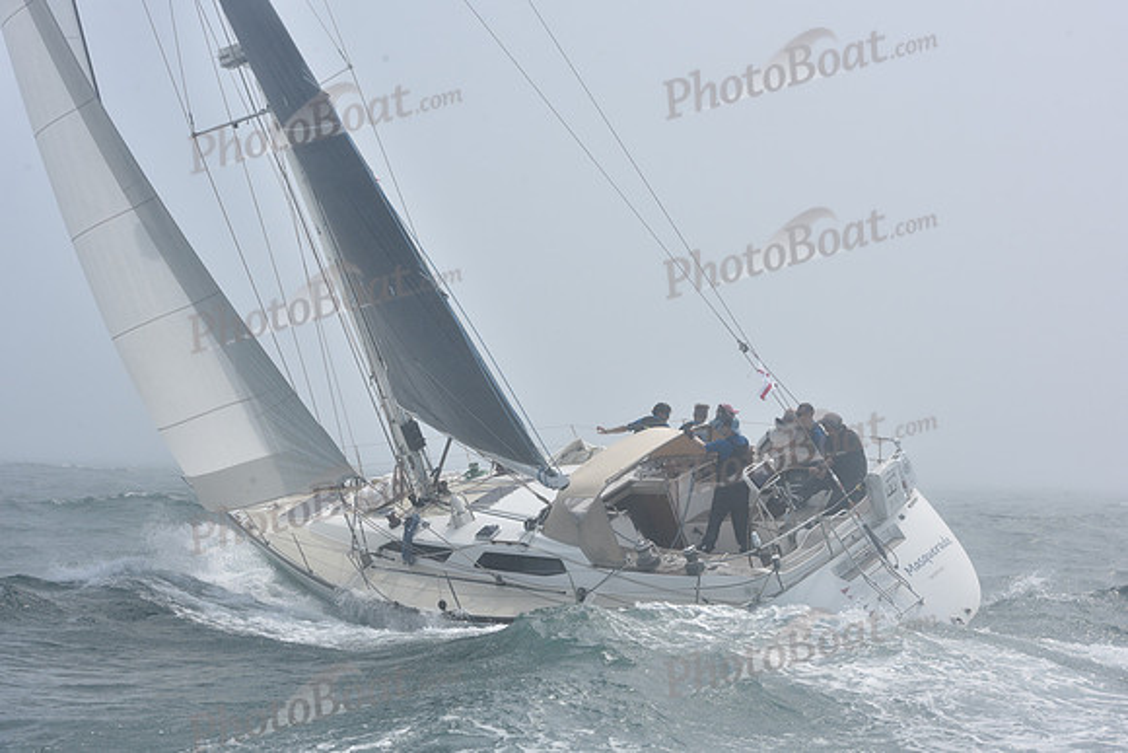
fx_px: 2194
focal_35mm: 70
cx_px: 564
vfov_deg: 19.5
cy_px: 376
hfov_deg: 28.8
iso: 320
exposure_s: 1/800
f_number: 11
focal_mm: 70
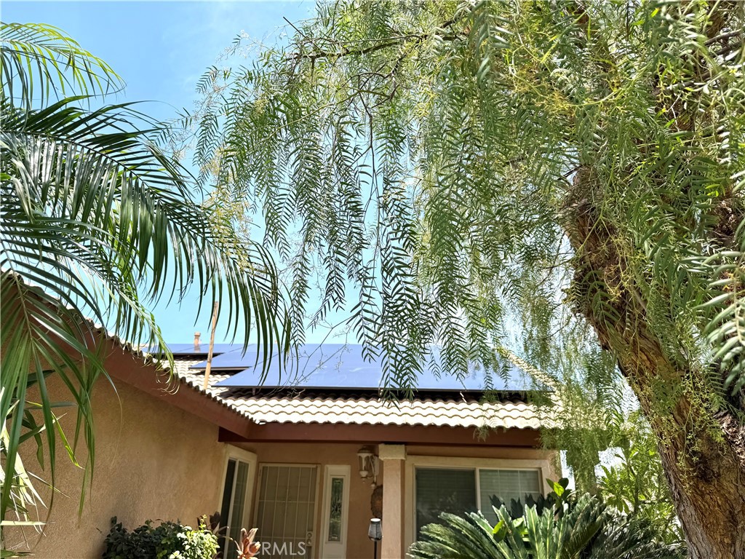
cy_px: 280
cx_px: 372
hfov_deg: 71.6
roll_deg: -1.8
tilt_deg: +23.8
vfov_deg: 56.8
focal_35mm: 24
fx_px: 517
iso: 80
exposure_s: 1/2169
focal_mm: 6.76
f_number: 1.78
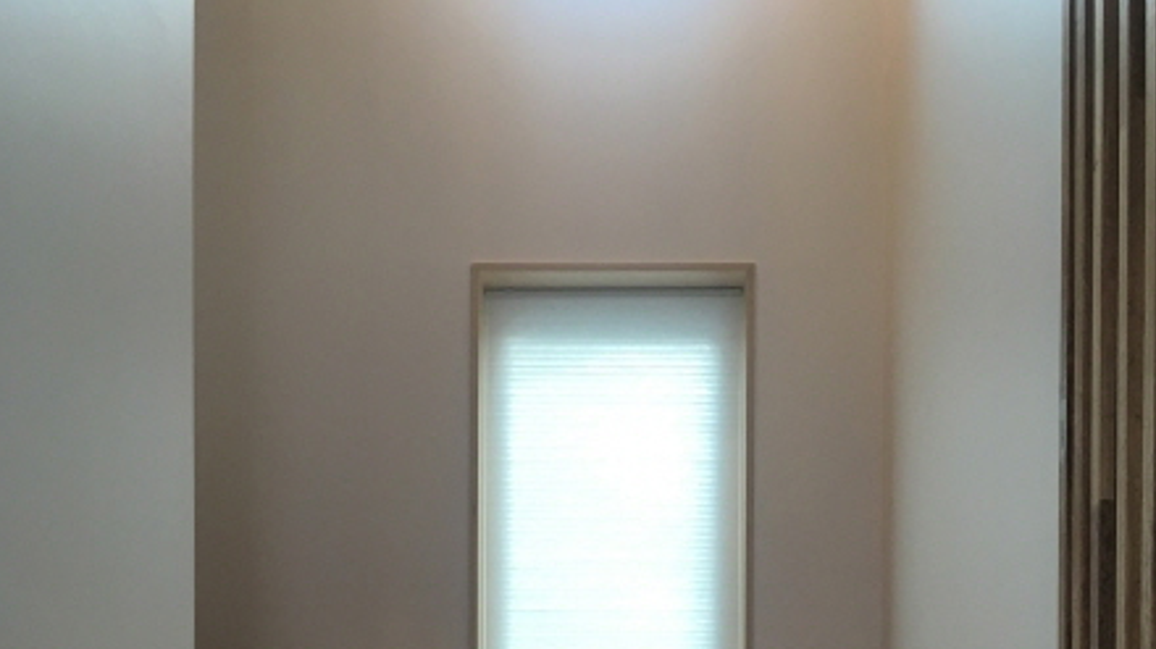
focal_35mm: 46
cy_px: 794
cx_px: 599
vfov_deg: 23.5
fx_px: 1409
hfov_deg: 44.6
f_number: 2.2
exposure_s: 1/30
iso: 32
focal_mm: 4.15
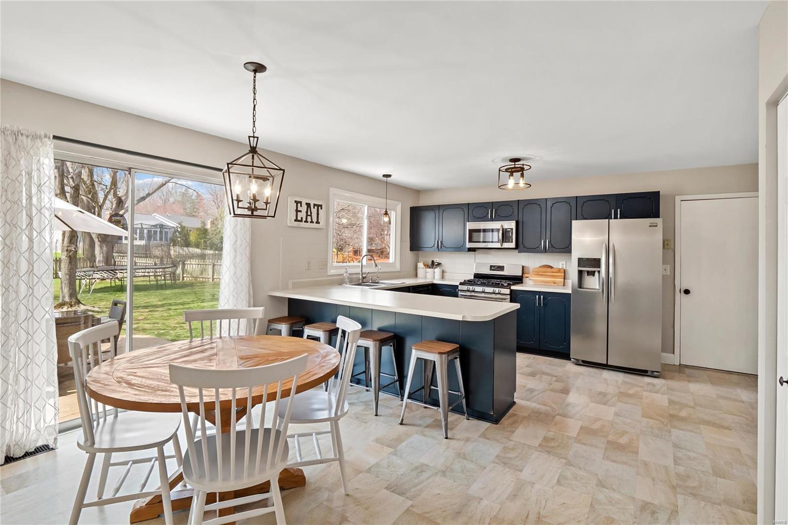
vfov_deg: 73.7
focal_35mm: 16
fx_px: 350
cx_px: 394
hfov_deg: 96.7
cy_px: 262
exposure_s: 1/15
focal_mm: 8
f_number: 6.3
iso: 400
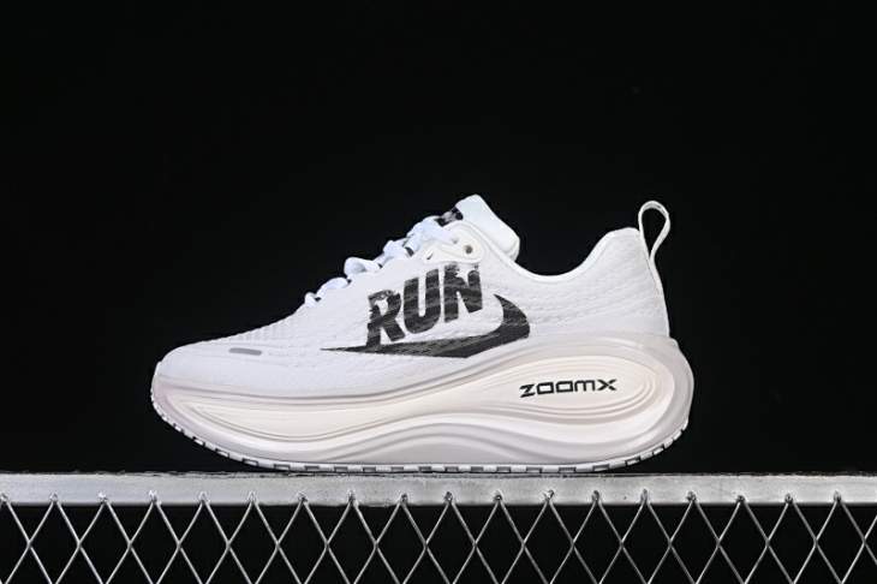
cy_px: 292
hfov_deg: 27.0
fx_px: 1826
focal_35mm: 75
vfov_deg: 18.2
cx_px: 438
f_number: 8
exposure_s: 1/100
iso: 160
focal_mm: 50
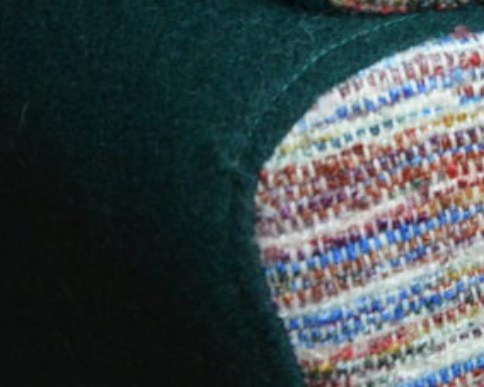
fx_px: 3780
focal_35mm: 264
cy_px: -94
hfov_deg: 7.1
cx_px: 849
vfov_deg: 5.8
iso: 1600
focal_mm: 52
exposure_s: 1/50
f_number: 5
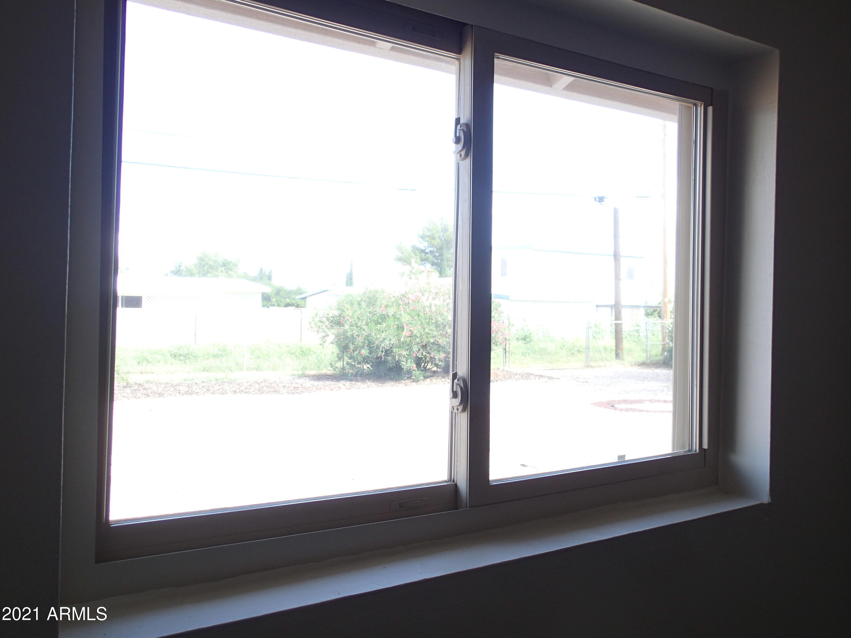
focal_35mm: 28
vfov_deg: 49.7
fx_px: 688
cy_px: 319
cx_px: 426
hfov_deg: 63.4
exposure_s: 1/60
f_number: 2.2
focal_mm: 5.14
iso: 100
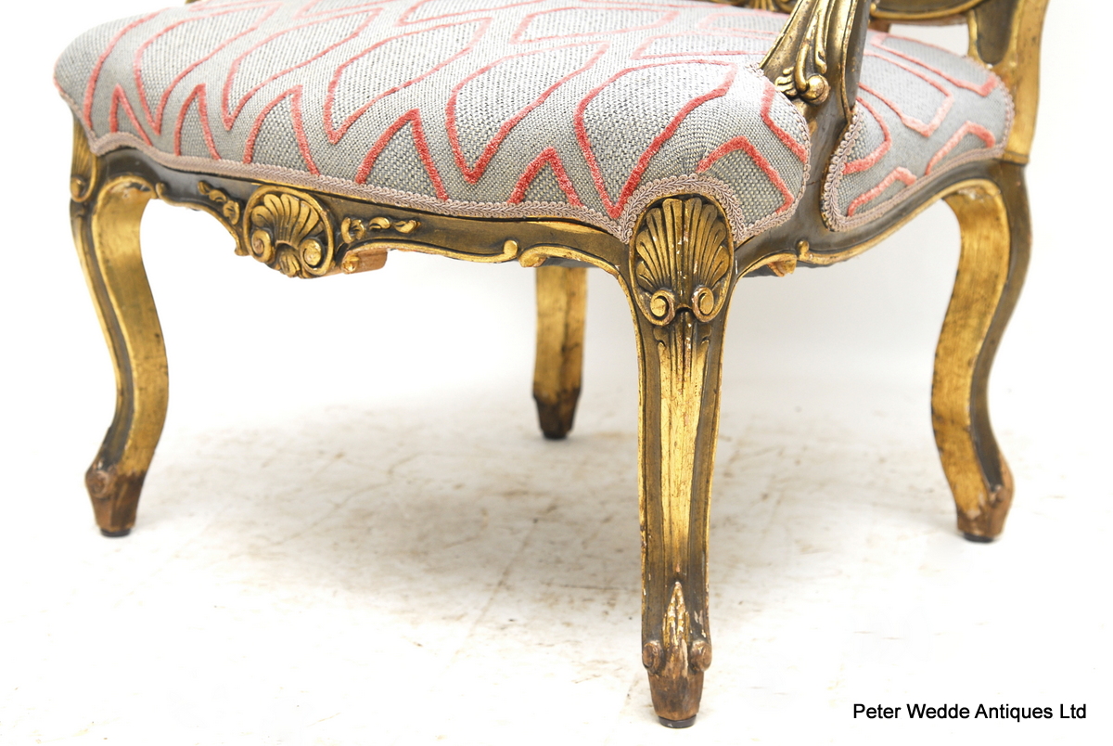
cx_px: 556
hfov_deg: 26.0
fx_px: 2415
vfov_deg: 17.6
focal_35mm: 78
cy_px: 373
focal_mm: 52
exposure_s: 1/80
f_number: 8
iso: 200
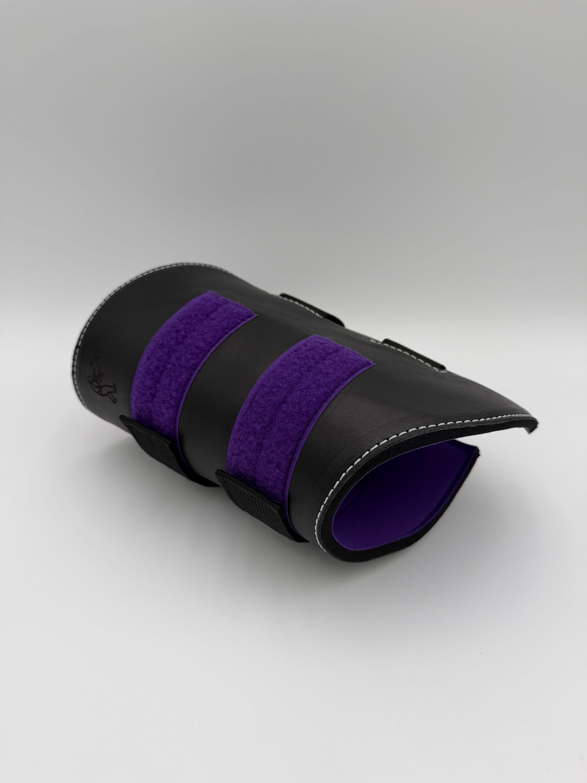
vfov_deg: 71.6
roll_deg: -1.0
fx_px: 543
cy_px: 392
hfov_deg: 56.8
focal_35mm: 24
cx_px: 294
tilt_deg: -31.9
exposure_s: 1/1314
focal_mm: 6.76
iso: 80
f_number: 1.78
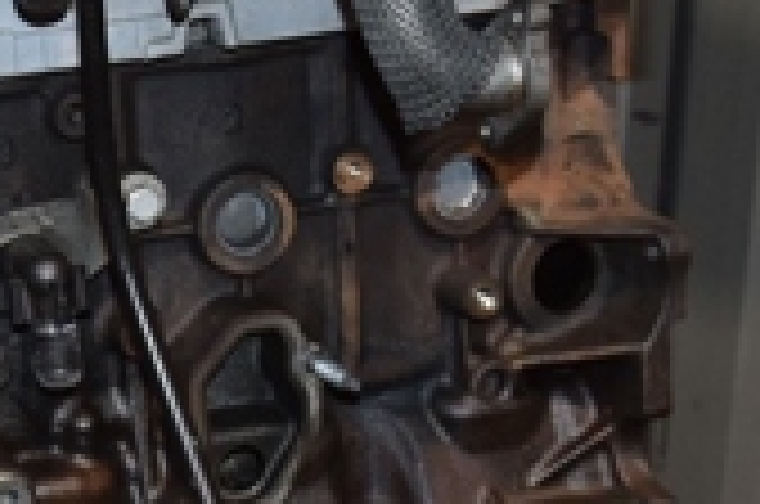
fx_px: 2634
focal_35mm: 125
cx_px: -45
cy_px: 284
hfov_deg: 16.0
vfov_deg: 10.9
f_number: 5
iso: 800
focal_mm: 22
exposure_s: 1/60
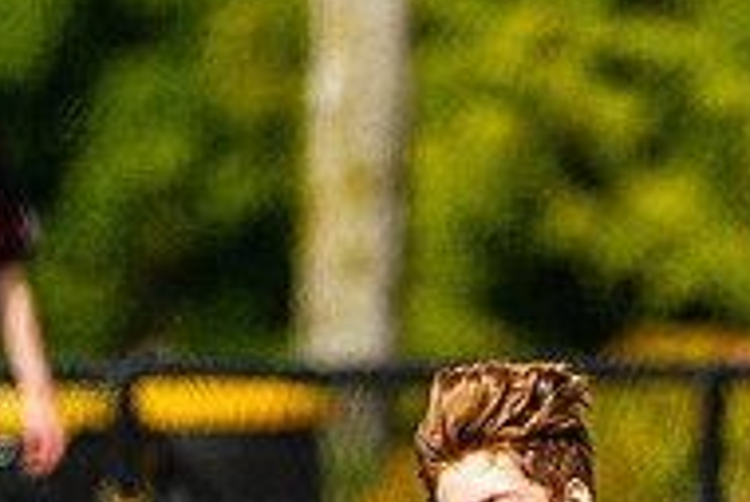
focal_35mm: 1742
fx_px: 36318
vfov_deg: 0.8
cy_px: 703
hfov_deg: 1.2
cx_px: 591
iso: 200
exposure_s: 1/1600
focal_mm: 400
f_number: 4
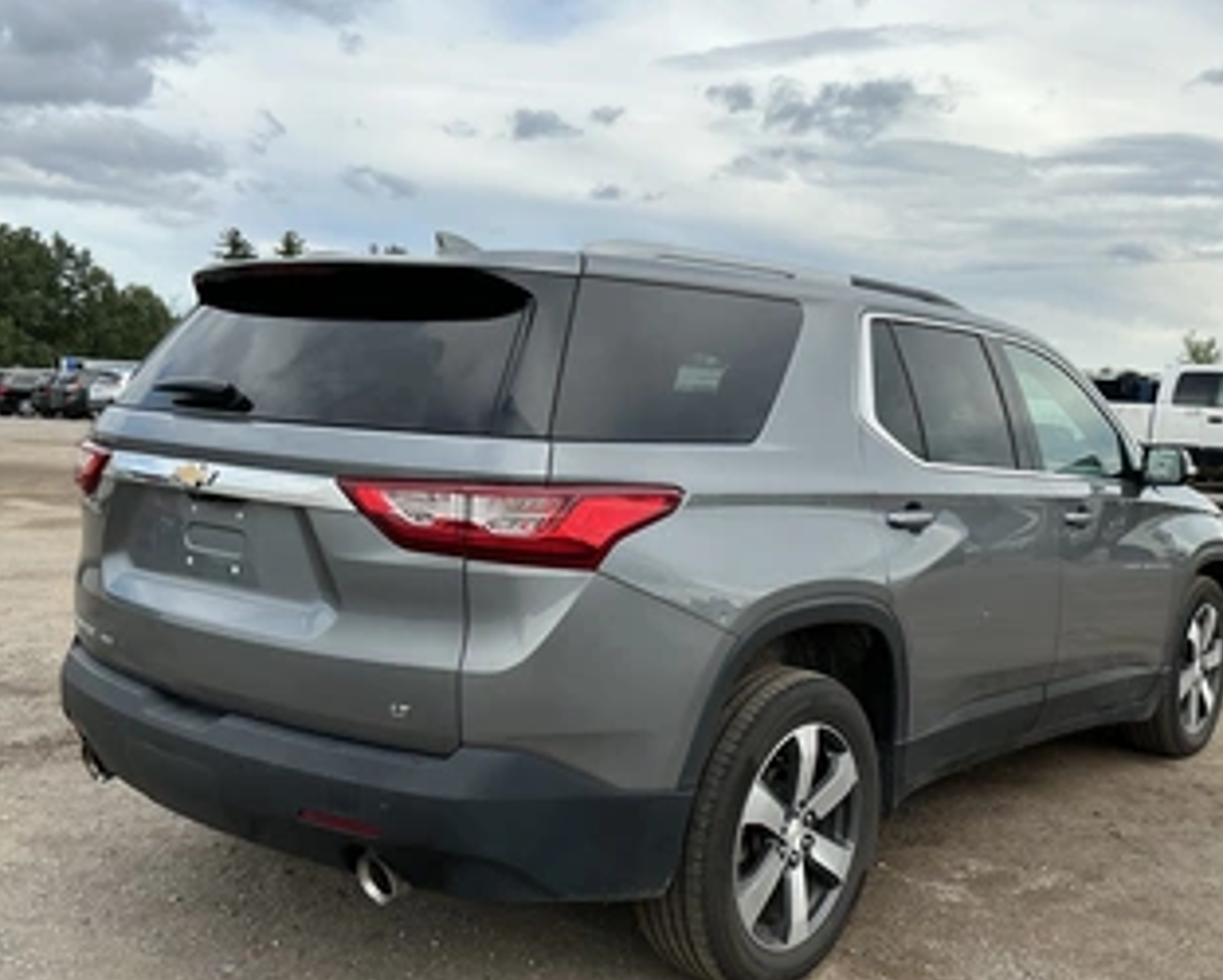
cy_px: 545
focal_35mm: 35
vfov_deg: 42.2
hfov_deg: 51.5
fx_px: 1268
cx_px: 647
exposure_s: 1/1144
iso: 25
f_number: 1.8
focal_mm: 3
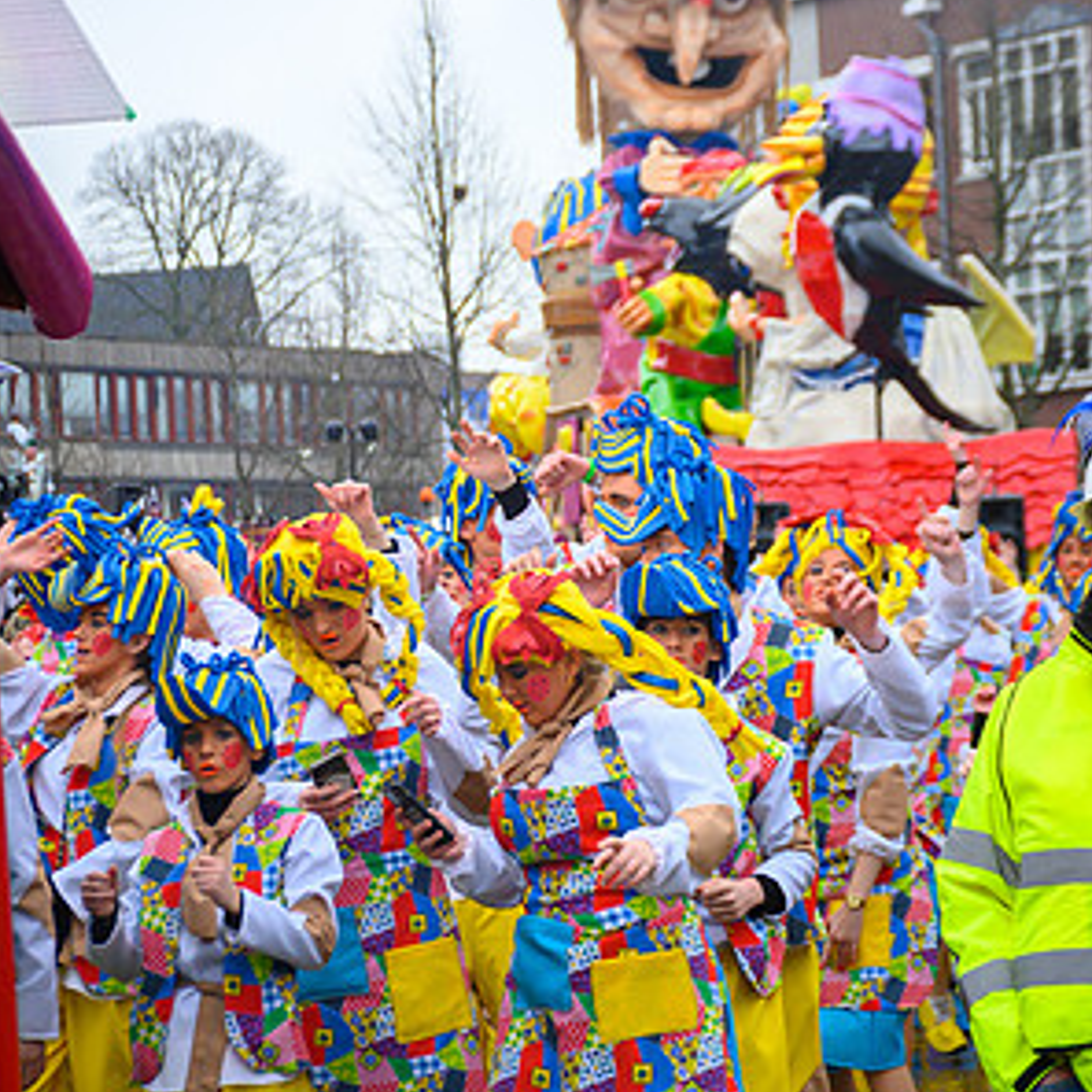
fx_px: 4568
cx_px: 542
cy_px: 535
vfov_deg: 13.6
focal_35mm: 128
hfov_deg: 13.6
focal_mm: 66
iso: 400
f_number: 5
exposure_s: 1/250
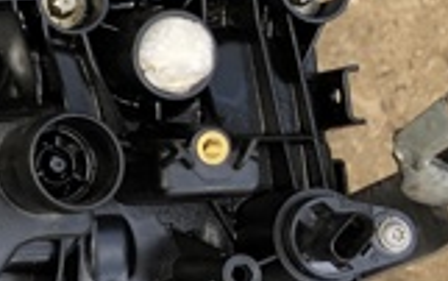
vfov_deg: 11.1
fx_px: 1442
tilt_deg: -64.6
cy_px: 25
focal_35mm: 118
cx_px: -376
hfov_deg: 15.1
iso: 32
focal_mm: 4
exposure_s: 1/120
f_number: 1.8
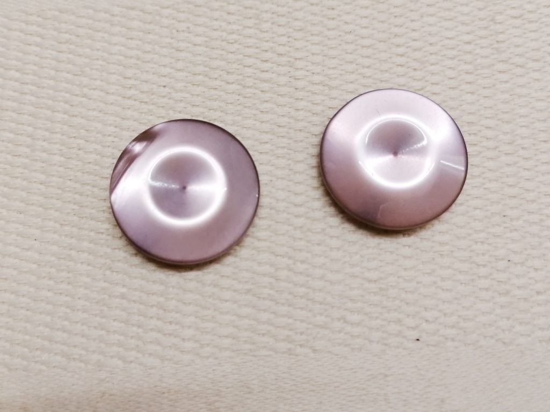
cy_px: 206
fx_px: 429
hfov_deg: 65.3
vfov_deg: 51.4
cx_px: 275
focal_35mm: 27
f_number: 1.8
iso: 160
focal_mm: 4.75
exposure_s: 1/50
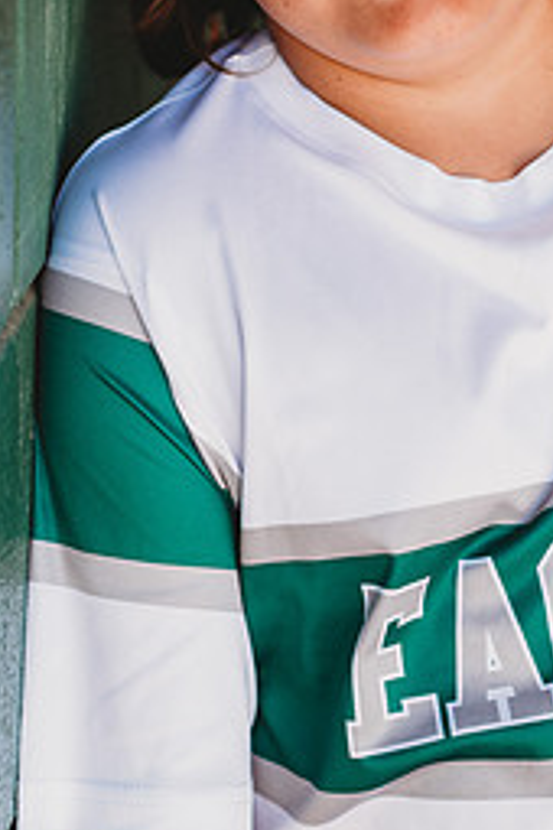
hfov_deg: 9.1
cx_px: 377
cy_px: 130
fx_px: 3456
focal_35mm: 150
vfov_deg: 13.6
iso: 100
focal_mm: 85
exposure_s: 1/160
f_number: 2.8
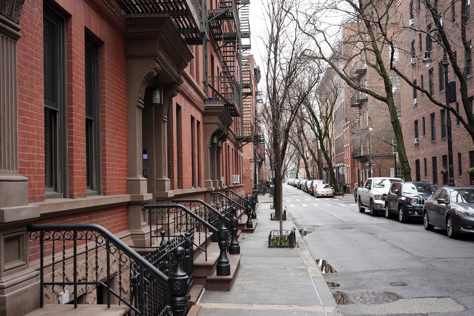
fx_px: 527
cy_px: 158
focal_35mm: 40
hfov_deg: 48.5
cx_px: 237
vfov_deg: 33.4
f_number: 7.1
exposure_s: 1/100
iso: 400
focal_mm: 40
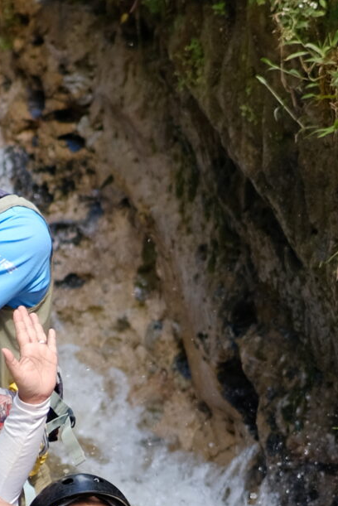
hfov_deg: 2.6
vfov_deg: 3.8
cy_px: 549
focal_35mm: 536
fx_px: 7540
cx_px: 196
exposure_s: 1/1700
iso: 200
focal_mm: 85
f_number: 1.8
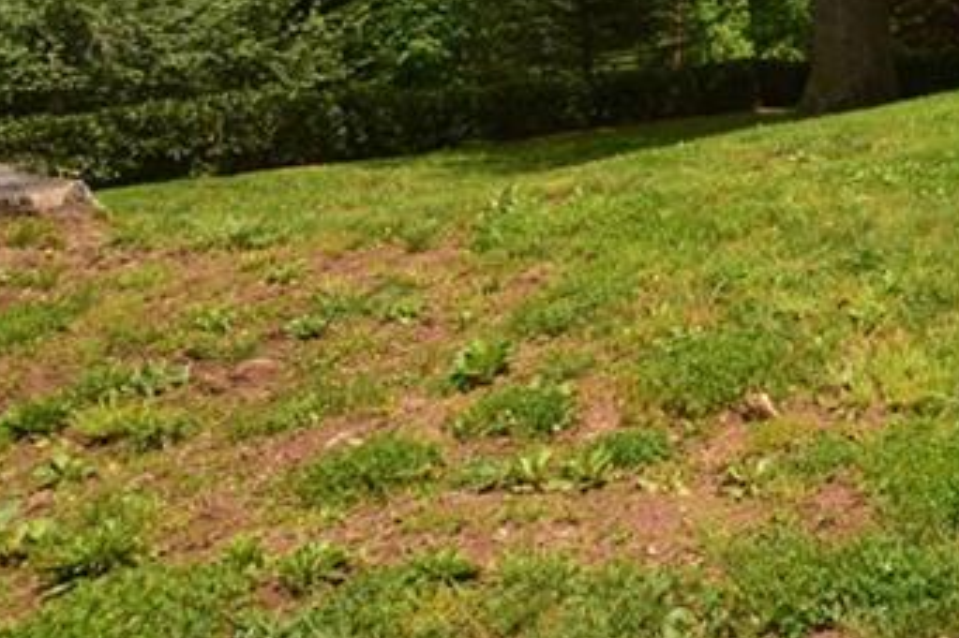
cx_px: 998
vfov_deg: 25.7
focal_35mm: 45
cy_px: -185
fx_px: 1198
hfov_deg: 37.9
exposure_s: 1/320
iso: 400
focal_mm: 10
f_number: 10
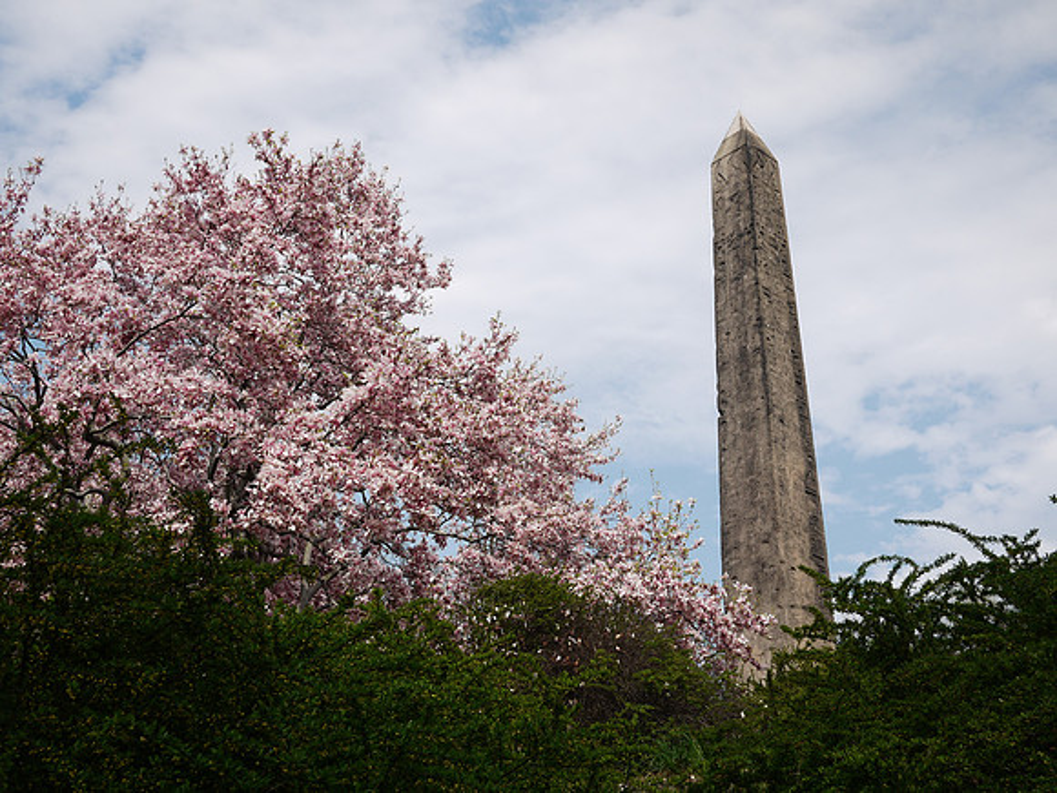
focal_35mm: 40
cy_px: 396
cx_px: 528
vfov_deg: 36.0
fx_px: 1221
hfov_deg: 46.8
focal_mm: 20
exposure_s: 1/400
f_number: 7.1
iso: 100
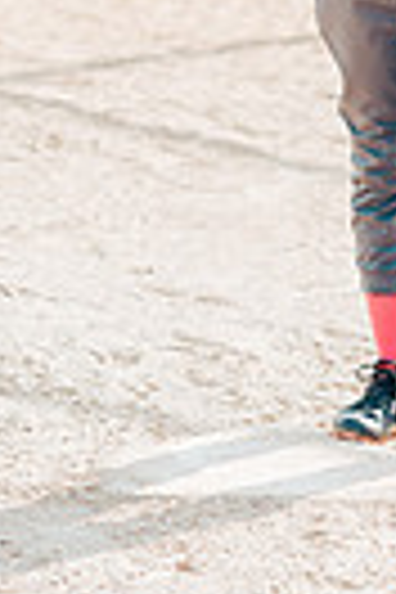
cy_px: -234
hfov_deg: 4.7
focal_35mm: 289
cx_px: 414
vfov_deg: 7.0
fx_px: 4768
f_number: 2.8
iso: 160
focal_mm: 85
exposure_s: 1/1250
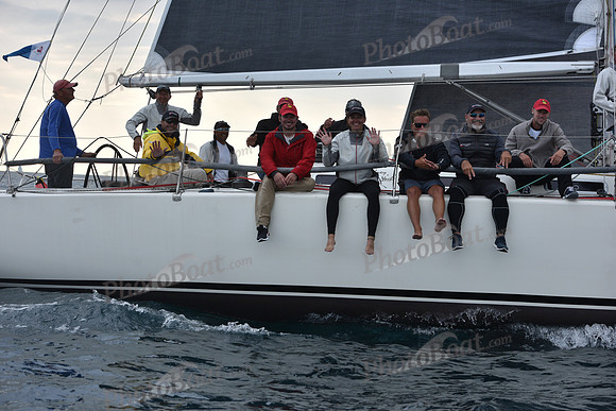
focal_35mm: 70
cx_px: 308
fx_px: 1198
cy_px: 206
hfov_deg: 28.8
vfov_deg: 19.5
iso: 400
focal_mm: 70
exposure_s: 1/800
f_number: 5.6
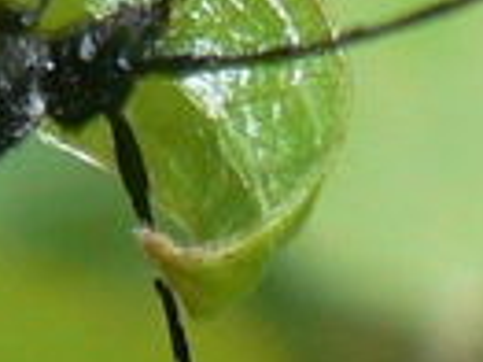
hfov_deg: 11.6
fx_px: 2300
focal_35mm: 165
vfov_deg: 9.0
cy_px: 59
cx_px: -166
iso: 80
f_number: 4
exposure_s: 1/80
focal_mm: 6
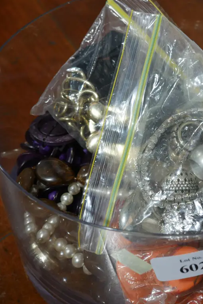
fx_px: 660
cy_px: 152
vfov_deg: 26.0
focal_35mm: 78
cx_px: 191
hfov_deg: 17.2
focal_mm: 28
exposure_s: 1/60
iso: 500
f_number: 5.3
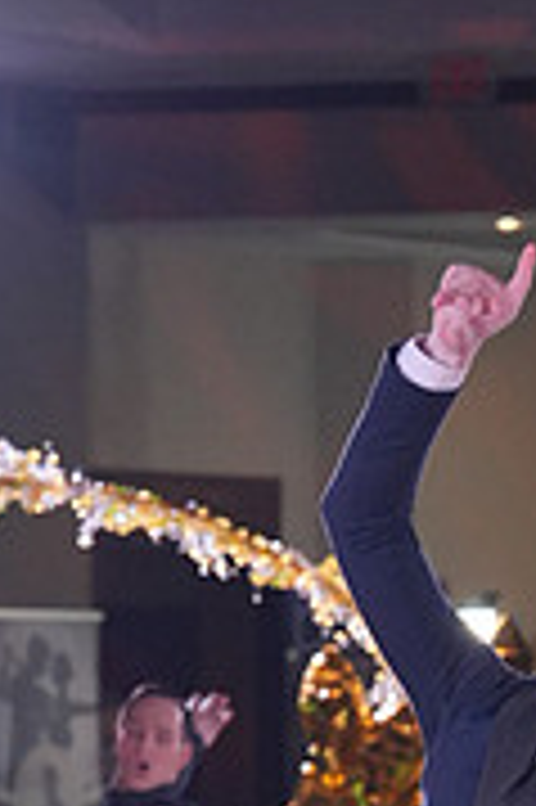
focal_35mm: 393
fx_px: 8793
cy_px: 1139
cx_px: 790
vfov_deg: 5.2
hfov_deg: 3.5
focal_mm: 81
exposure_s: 1/400
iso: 1250
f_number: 4
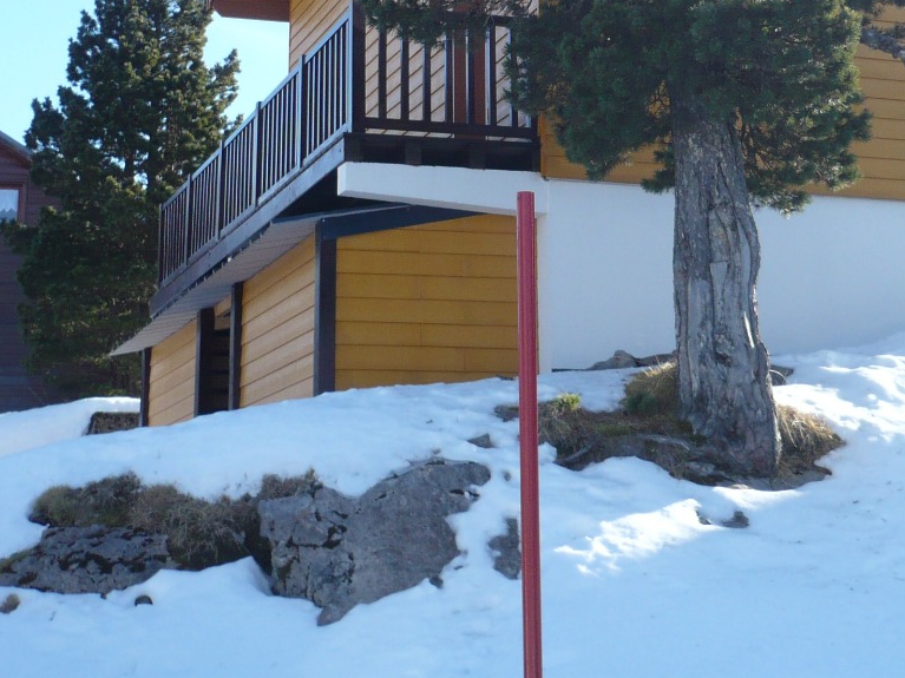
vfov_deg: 19.5
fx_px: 1908
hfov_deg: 26.6
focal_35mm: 73
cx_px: 570
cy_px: -27
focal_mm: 5.8
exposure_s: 1/640
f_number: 2.8
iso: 100
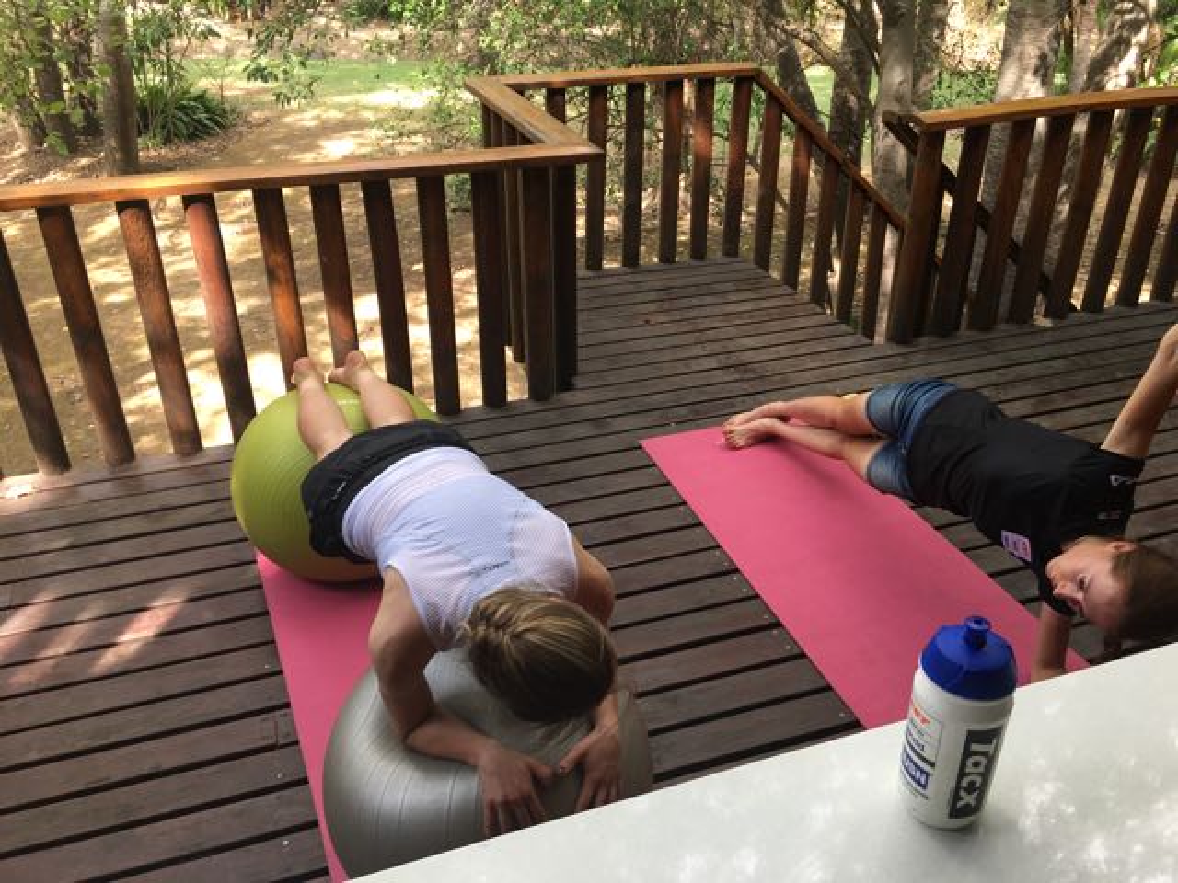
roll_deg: +2.1
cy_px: 442
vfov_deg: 48.2
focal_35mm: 29
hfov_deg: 61.7
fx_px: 987
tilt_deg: -30.5
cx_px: 589
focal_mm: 4.15
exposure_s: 1/50
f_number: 2.2
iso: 25
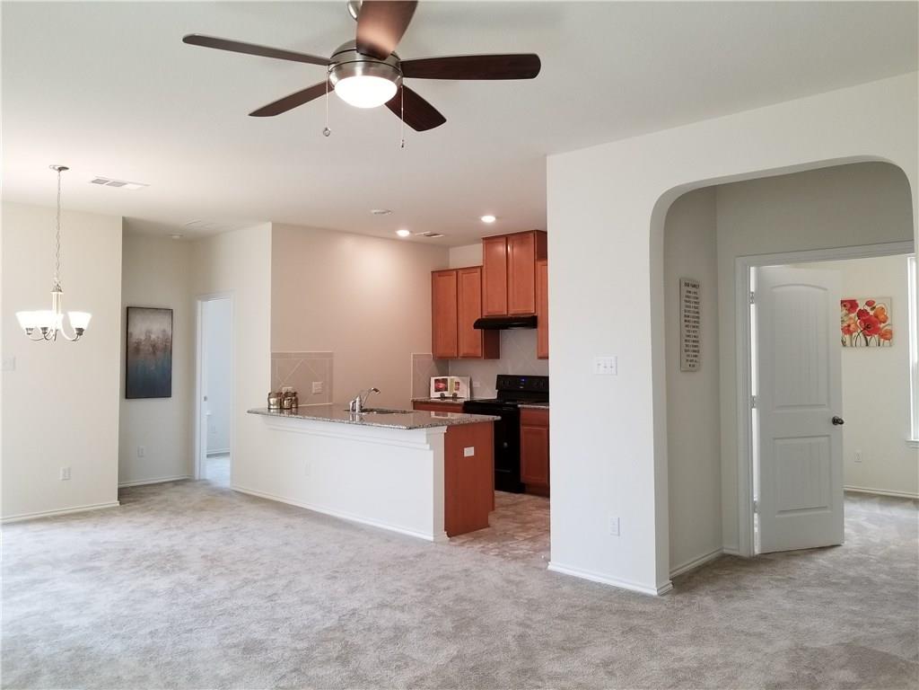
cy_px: 345
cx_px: 460
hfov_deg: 67.3
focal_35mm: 26
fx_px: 690
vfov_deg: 53.1
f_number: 1.7
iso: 64
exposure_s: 1/60
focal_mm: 4.25
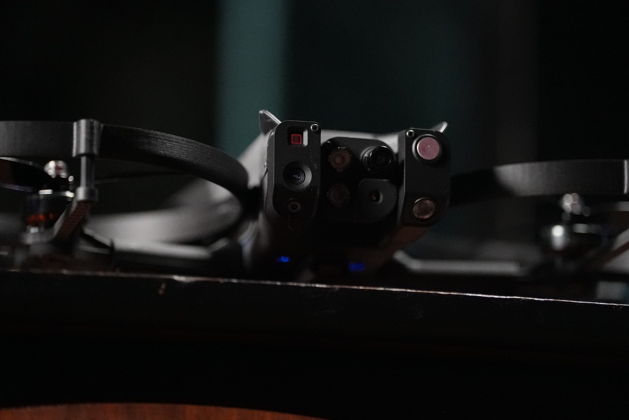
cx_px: 314
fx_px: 2780
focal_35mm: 159
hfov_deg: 12.9
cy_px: 210
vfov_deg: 8.6
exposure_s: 1/250
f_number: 2.8
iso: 20000
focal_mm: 159
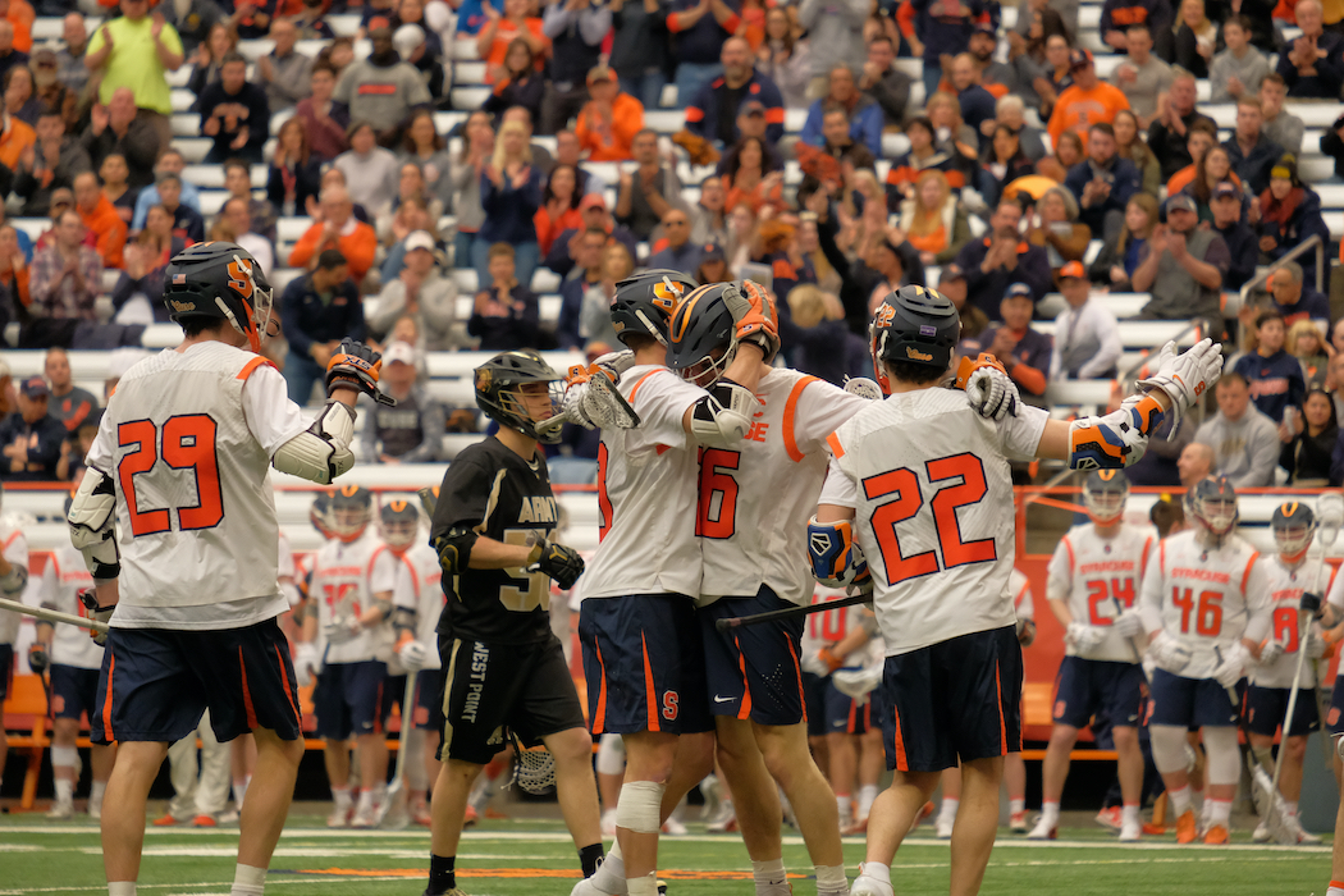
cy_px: 448
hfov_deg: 6.9
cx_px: 672
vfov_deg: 4.6
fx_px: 11199
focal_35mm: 300
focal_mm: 200
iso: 3200
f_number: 4.8
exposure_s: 1/1000
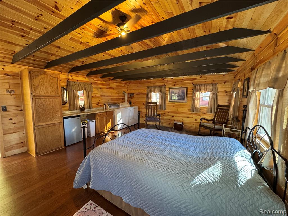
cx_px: 144
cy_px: 108
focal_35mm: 14
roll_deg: -0.1
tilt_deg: -5.6
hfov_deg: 102.1
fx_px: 116
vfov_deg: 85.7
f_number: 2.2
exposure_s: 1/60
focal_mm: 2.22
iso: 400
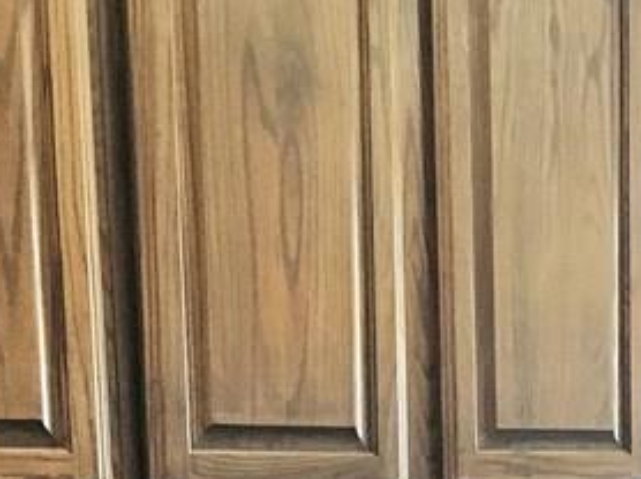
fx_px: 1980
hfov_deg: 18.3
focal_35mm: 107
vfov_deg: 12.7
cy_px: 843
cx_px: 484
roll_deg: +0.8
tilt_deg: -9.4
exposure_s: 1/17
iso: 200
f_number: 2.2
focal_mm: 4.15
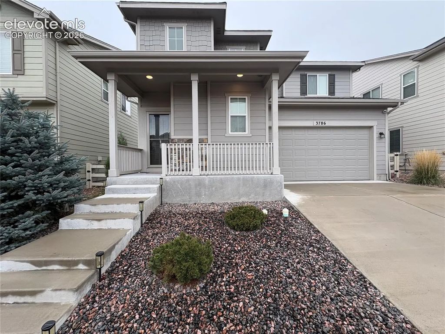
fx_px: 180
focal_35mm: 14
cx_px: 222
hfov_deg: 102.1
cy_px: 167
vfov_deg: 85.7
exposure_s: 1/248
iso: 40
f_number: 2.2
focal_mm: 2.22
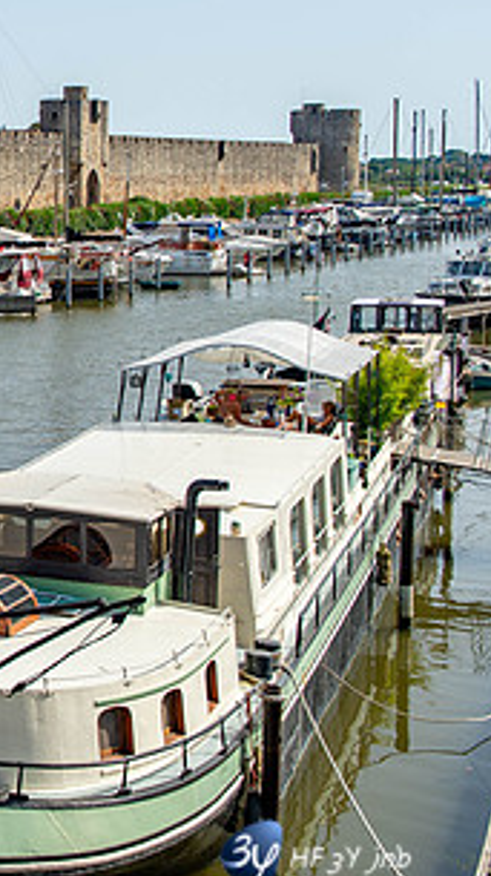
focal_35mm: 71
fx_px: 1647
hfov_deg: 15.5
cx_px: -258
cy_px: 311
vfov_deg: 29.6
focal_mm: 32
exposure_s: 1/250
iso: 100
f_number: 8
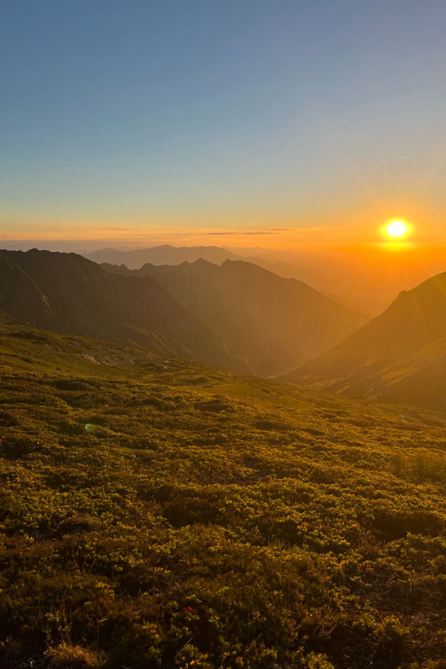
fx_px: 520
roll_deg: +1.7
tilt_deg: -8.6
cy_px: 324
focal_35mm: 28
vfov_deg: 65.5
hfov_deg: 46.4
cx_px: 243
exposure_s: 1/1957
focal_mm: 5.1
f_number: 1.6
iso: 50
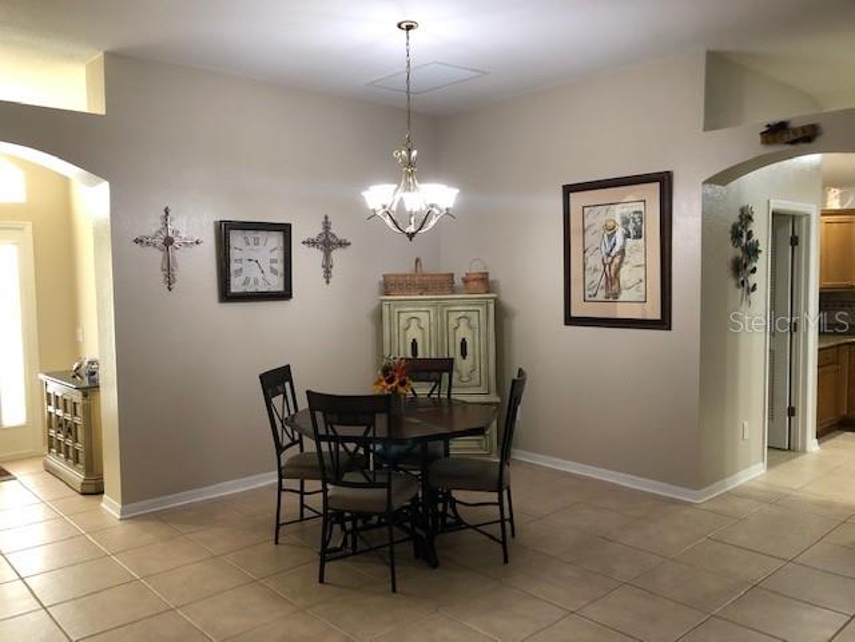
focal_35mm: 28
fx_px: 692
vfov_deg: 49.7
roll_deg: +0.3
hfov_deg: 63.4
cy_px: 321
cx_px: 428
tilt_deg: -3.8
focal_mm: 3.99
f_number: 1.8
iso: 64
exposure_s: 1/15
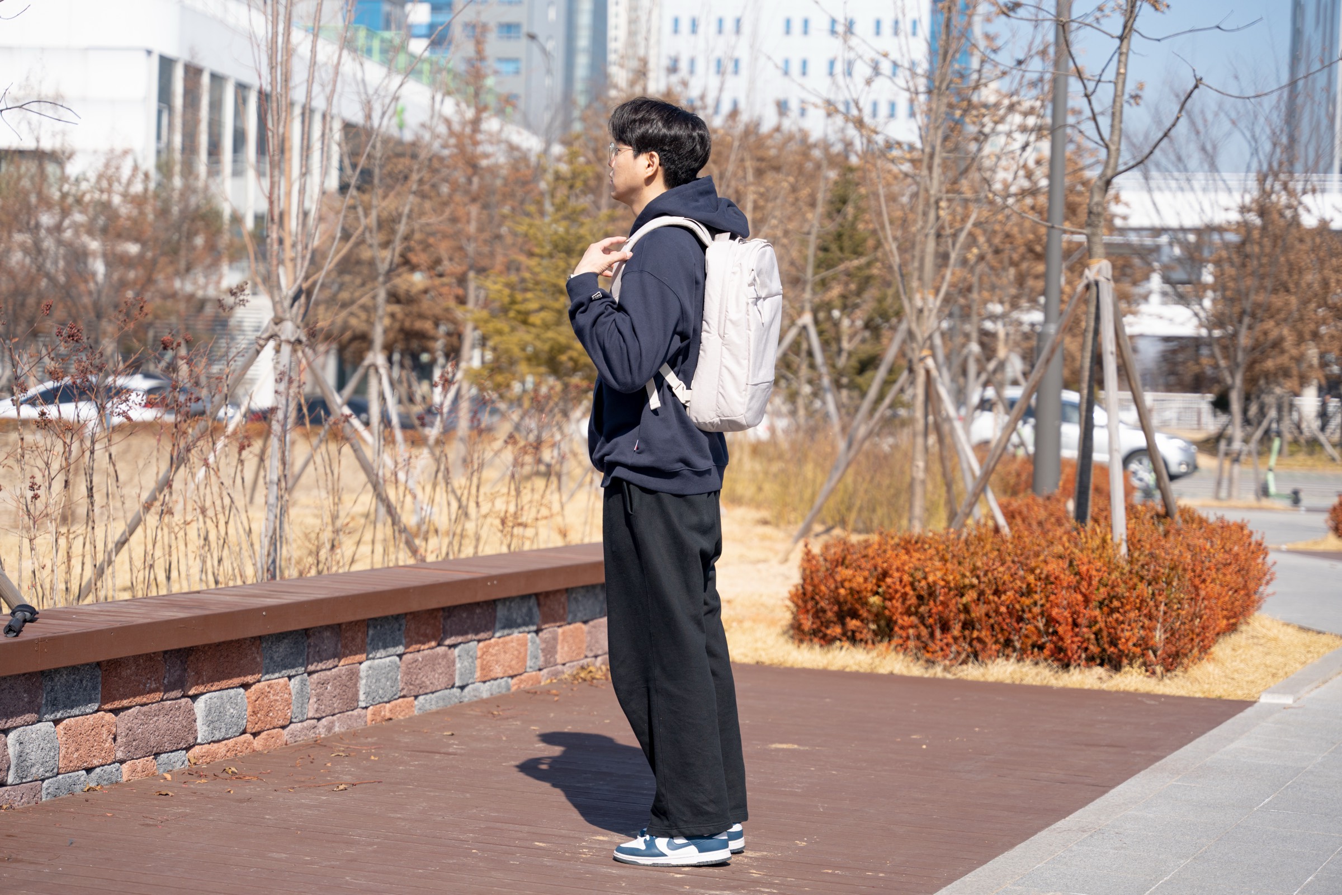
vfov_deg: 19.5
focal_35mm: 70
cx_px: 671
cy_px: 448
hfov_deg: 28.8
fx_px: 2609
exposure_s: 1/2500
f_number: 2.8
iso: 100
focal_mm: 70
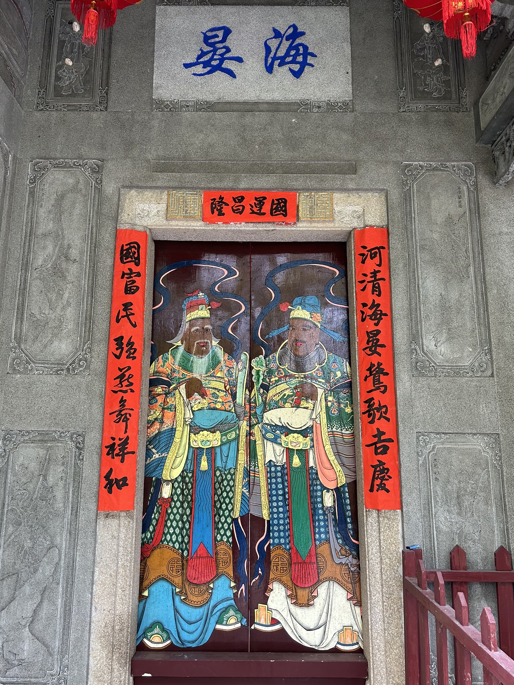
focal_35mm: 26
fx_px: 515
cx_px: 257
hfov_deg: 53.1
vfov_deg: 67.3
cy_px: 342
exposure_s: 1/121
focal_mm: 5.7
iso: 125
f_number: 1.5
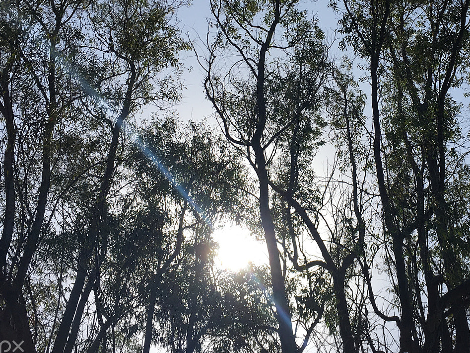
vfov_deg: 29.5
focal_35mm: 49
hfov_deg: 38.6
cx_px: 298
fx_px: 665
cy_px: 119
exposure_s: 1/4049
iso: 25
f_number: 2.2
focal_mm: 4.15
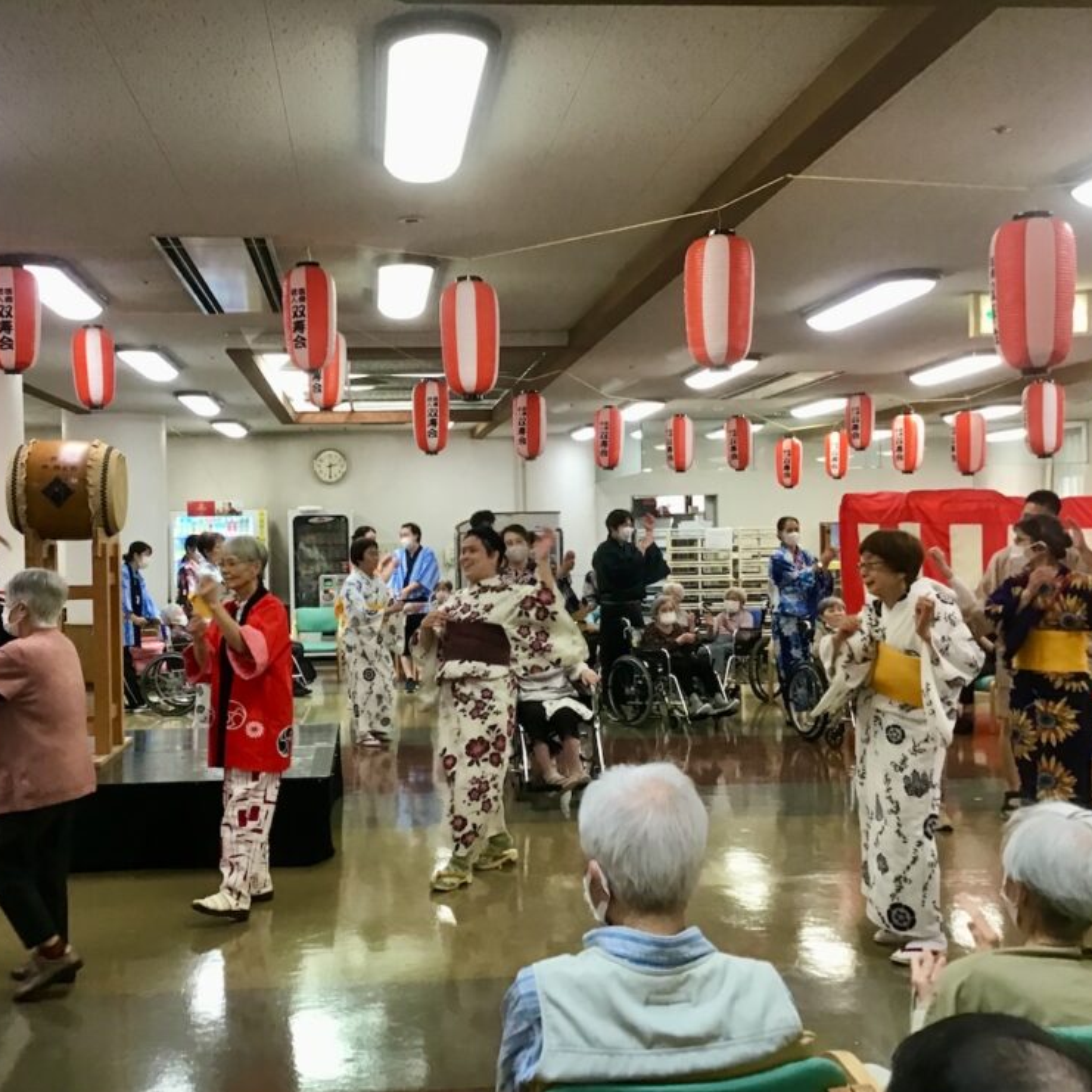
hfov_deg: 44.7
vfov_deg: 44.9
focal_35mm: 37
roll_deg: +0.7
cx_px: 435
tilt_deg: -2.8
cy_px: 552
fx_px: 1321
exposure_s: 1/30
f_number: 2.4
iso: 80
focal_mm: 3.3
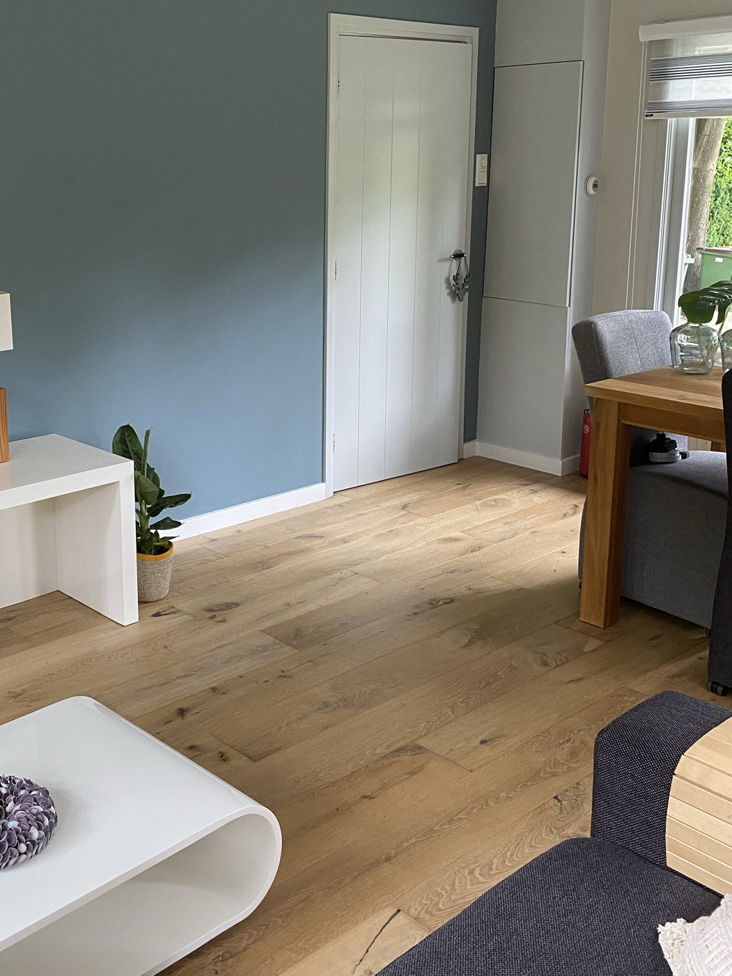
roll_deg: +1.1
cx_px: 203
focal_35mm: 38
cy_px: 364
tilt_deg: -10.3
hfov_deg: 37.0
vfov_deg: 48.5
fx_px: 1071
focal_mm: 4.25
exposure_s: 1/69
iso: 125
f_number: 1.8
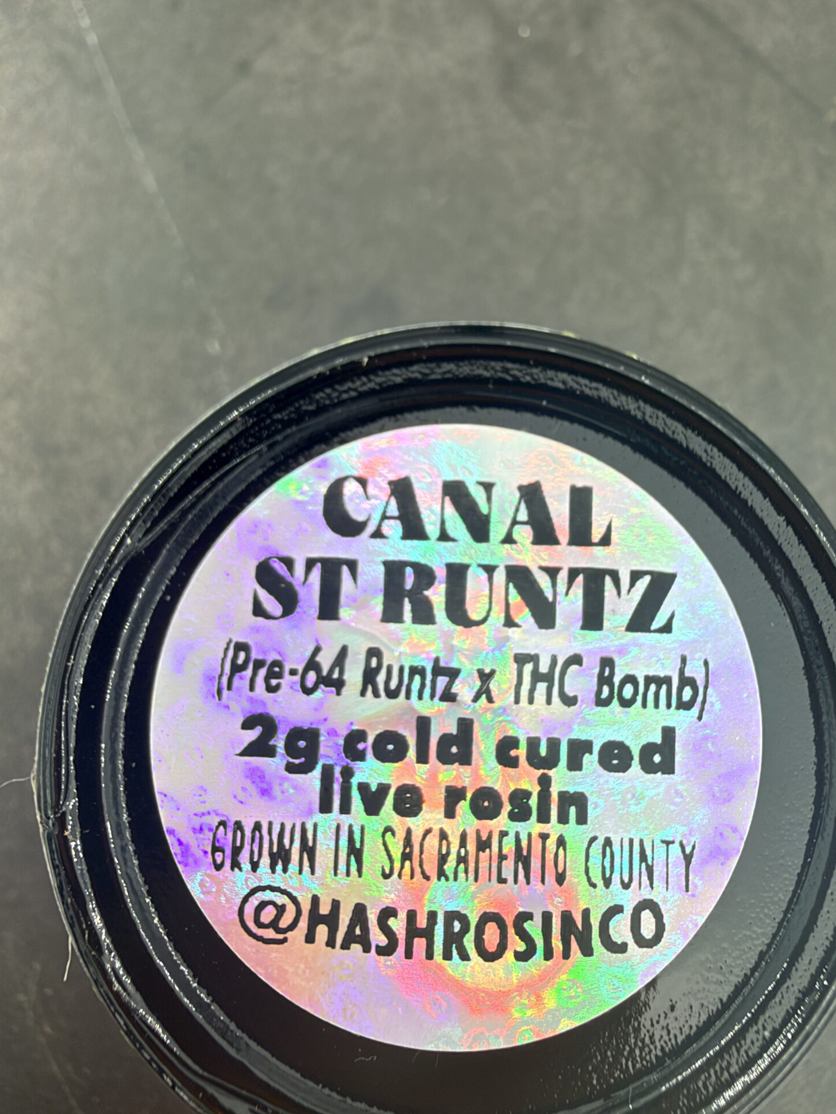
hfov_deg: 42.9
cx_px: 448
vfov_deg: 55.2
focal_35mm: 33
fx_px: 1062
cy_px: 618
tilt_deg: -81.7
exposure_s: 1/183
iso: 40
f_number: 2.2
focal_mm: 2.22
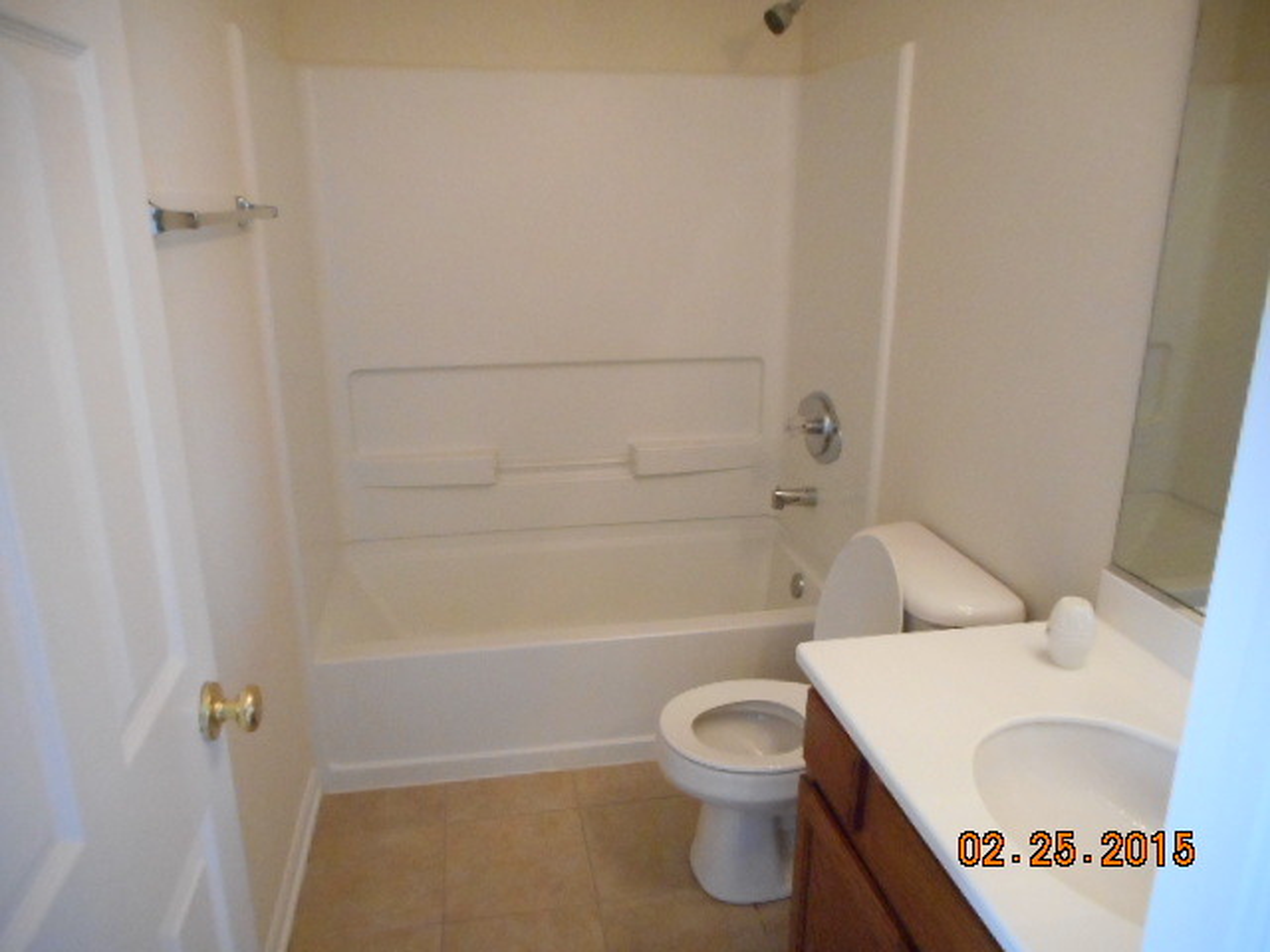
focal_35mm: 25
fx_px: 917
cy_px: 476
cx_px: 635
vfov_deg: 54.9
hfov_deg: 69.4
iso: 800
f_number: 3.7
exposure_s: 1/80
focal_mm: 4.5
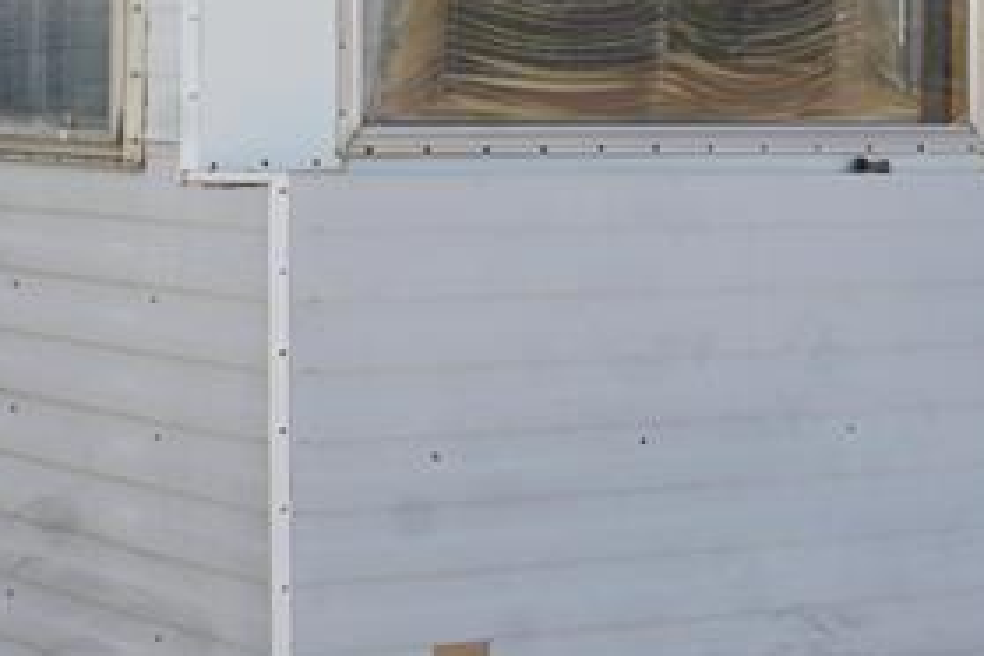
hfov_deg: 18.5
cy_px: -18
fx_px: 3006
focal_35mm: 110
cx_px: 296
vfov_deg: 12.3
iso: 100
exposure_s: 1/100
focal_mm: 20
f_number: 10
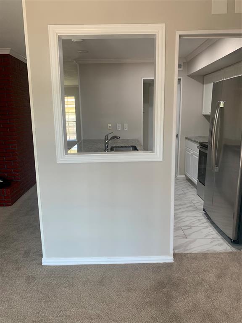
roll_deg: +1.4
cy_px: 162
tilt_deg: -8.8
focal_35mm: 26
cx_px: 121
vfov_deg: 67.3
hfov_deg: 53.1
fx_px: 242
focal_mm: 4.25
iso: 100
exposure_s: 1/84
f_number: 1.8
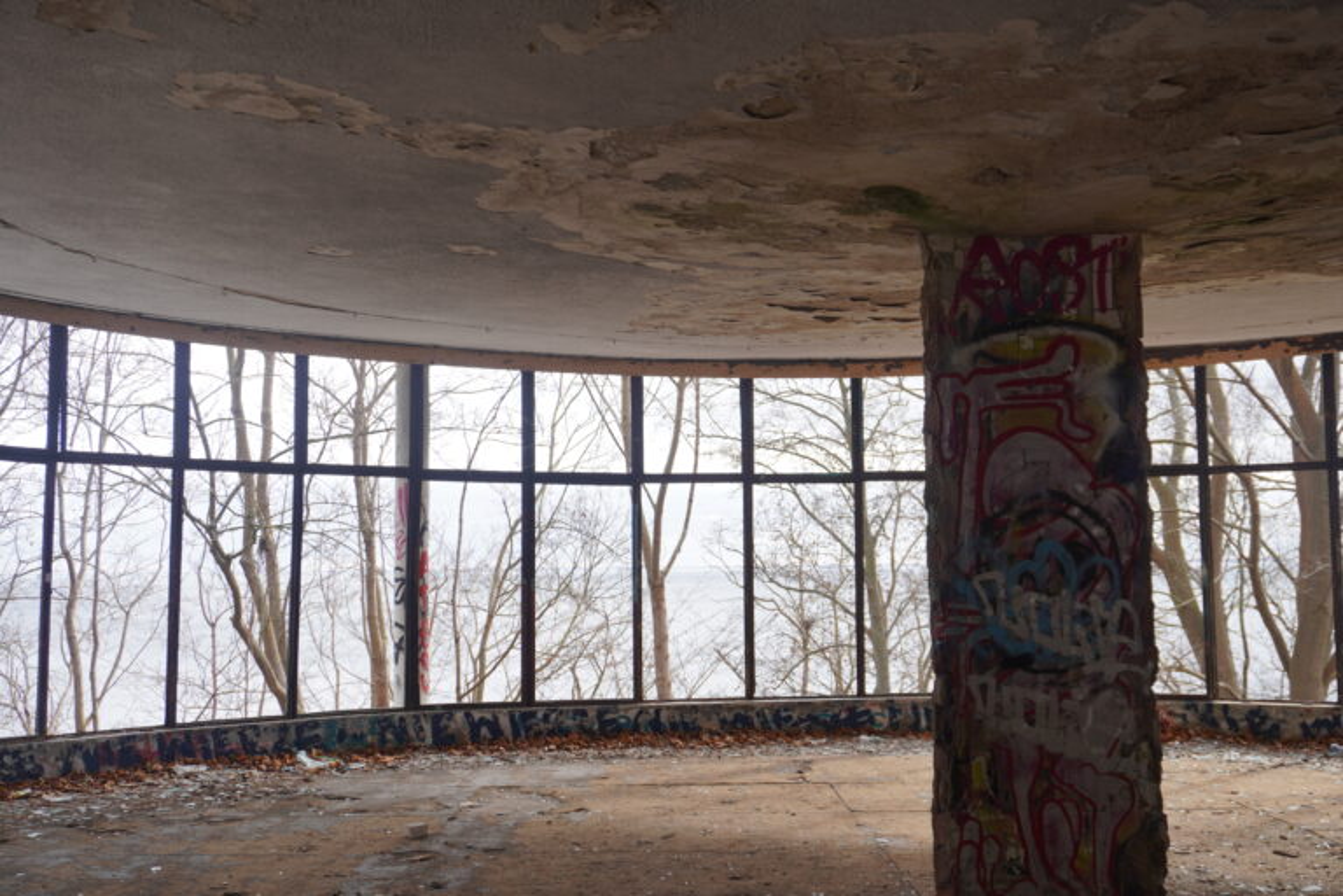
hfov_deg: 47.9
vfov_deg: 33.0
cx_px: 672
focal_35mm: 40
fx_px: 1511
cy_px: 448
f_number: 5.6
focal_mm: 27
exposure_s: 1/100
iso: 100
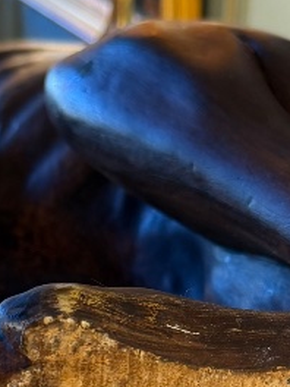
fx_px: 1218
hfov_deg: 13.6
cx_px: 117
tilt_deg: -34.0
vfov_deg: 17.2
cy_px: 468
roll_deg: -2.6
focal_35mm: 109
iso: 160
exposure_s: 1/100
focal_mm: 6.76
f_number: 1.78
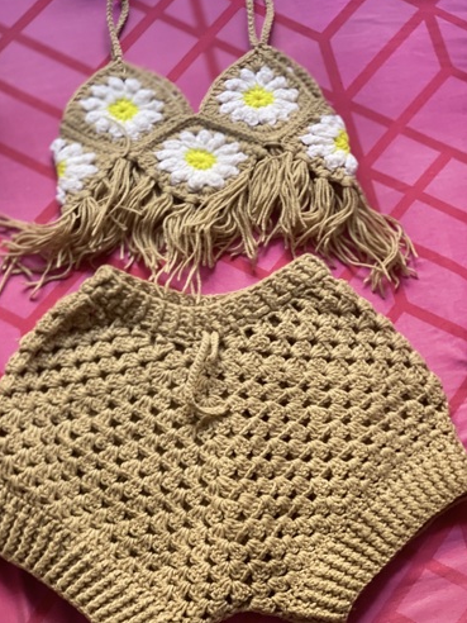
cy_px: 308
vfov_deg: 29.8
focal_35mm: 65
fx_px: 1169
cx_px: 232
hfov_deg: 22.6
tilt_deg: -68.7
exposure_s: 1/40
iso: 400
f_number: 2.2
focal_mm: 7.5
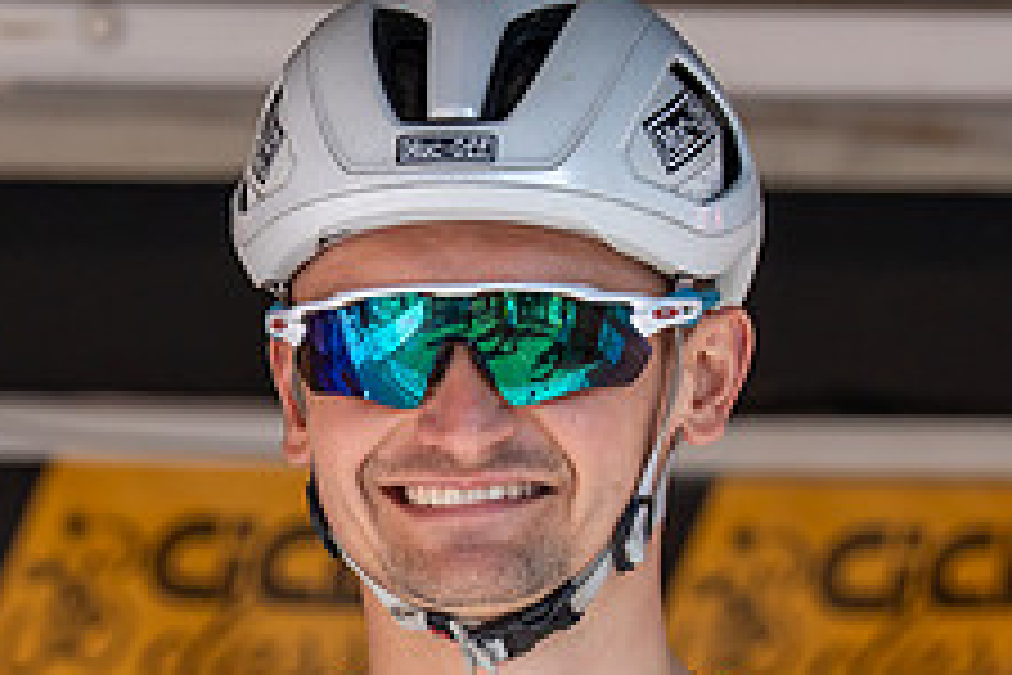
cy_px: 495
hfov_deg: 3.6
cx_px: 194
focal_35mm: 573
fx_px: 16106
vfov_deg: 2.4
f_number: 6.3
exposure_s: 1/1000
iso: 1250
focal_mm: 200
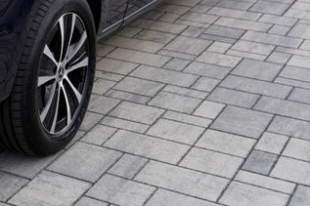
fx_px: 835
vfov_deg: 13.4
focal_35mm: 97
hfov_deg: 19.3
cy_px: -89
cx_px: -102
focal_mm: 30
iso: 50
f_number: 4
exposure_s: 1/60
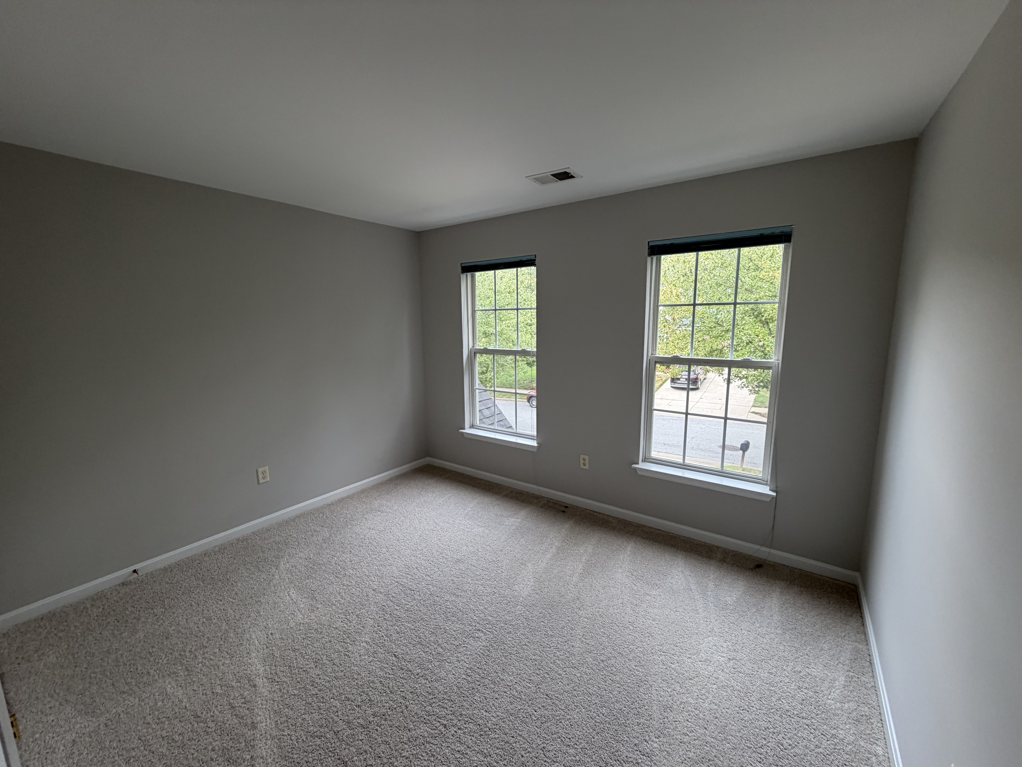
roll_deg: +0.6
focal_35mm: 14
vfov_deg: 85.7
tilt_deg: -8.7
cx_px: 511
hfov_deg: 102.1
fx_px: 413
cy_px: 384
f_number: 2.2
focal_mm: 2.22
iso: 100
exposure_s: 1/120
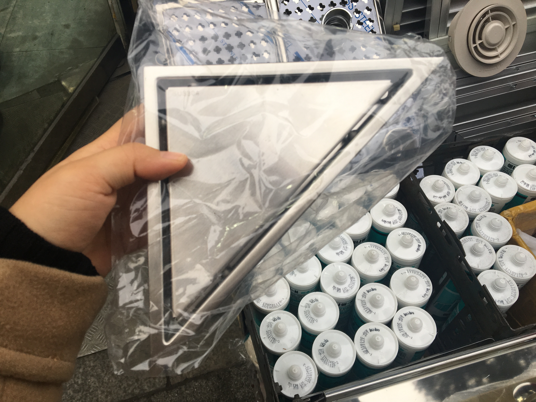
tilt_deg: -51.8
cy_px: 201
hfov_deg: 61.7
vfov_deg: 48.2
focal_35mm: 29
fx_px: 449
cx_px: 268
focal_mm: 4.15
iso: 32
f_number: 2.2
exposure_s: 1/60
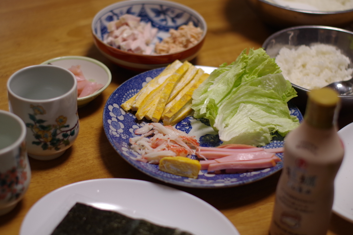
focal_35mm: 75
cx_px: 176
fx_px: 735
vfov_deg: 18.2
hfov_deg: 27.0
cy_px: 118
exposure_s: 1/100
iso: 320
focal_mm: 50
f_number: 2
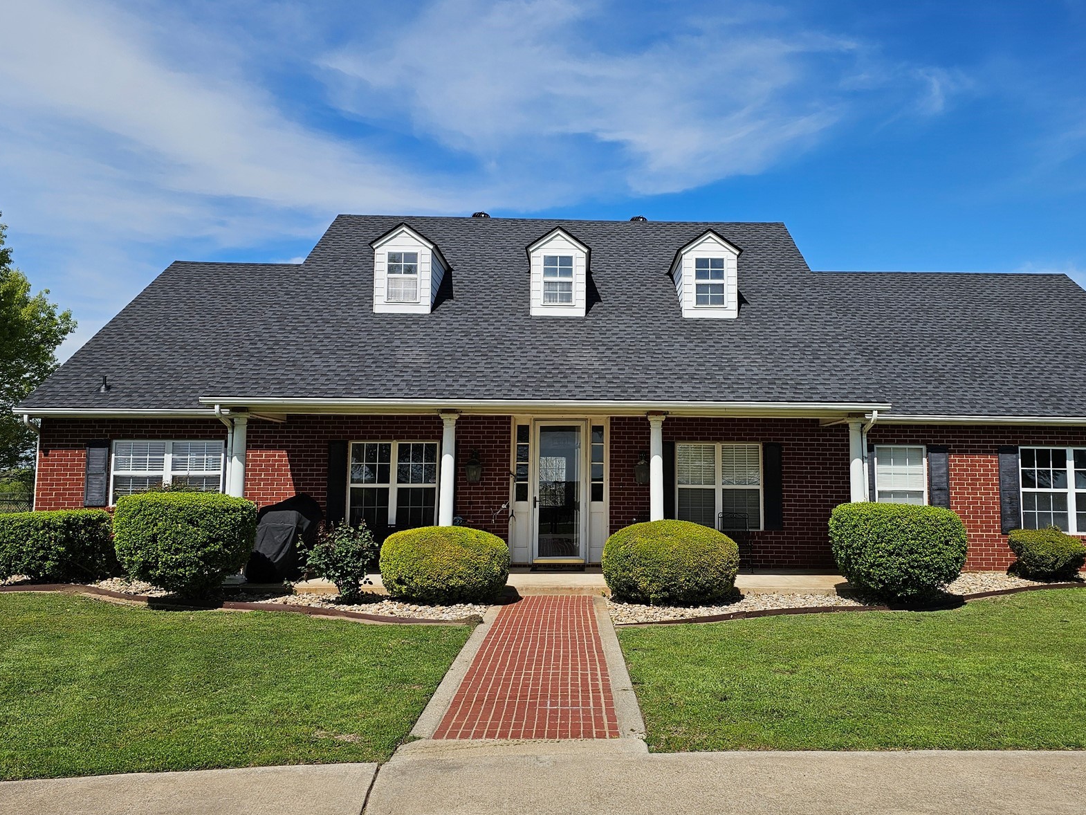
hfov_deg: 59.8
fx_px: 941
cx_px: 603
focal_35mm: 30
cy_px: 387
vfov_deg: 46.8
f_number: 1.7
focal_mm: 6.3
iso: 10
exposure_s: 1/1387
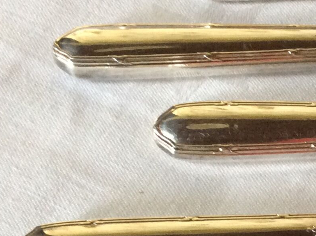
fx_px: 957
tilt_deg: -65.2
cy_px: 292
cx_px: 412
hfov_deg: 17.6
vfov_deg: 13.6
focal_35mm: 105
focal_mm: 3.3
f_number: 2.4
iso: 125
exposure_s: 1/25
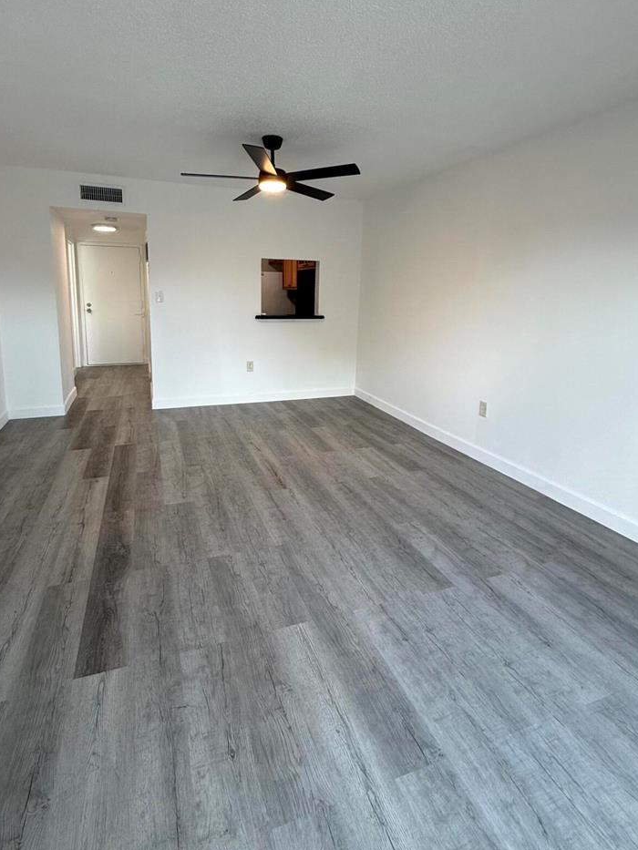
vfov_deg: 87.2
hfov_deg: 71.5
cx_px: 299
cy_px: 366
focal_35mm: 18
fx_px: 442
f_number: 2.2
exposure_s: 1/124
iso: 160
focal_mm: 2.22
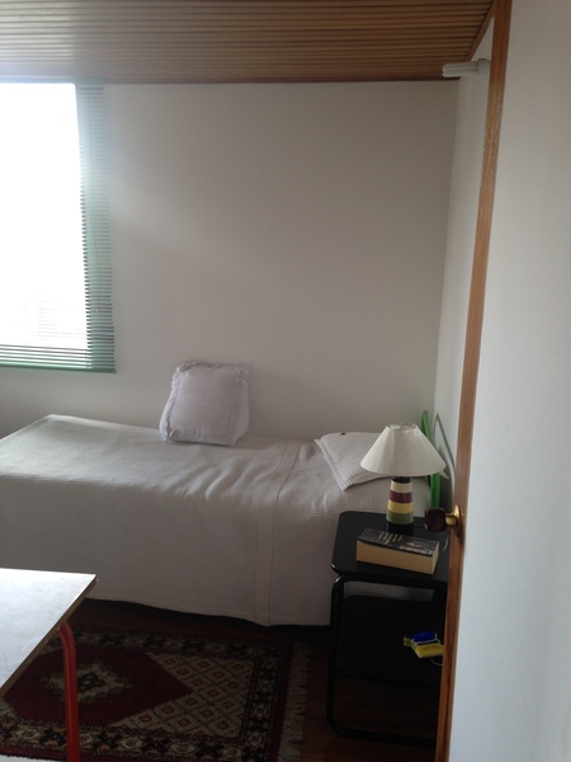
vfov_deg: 55.4
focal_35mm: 33
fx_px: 726
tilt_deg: -9.8
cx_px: 286
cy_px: 381
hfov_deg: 42.9
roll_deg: +0.1
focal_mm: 4.12
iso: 64
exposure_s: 1/40
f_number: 2.4
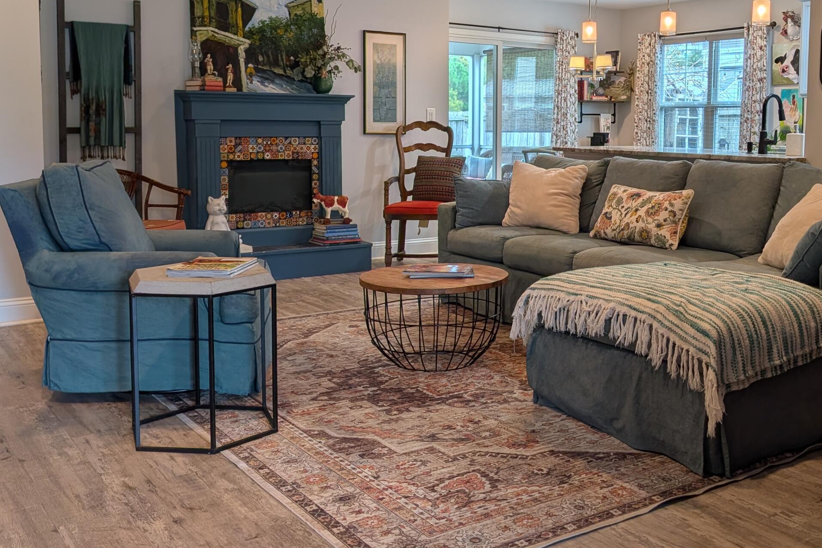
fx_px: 890
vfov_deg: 34.0
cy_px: 200
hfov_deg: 49.0
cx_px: 526
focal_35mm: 39
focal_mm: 6.9
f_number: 1.68
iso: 30
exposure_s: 1/120
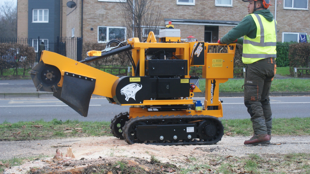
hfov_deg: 29.5
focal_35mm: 72
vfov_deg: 16.9
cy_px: 89
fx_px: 588
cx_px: 155
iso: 400
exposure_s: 1/100
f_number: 5.6
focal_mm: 45
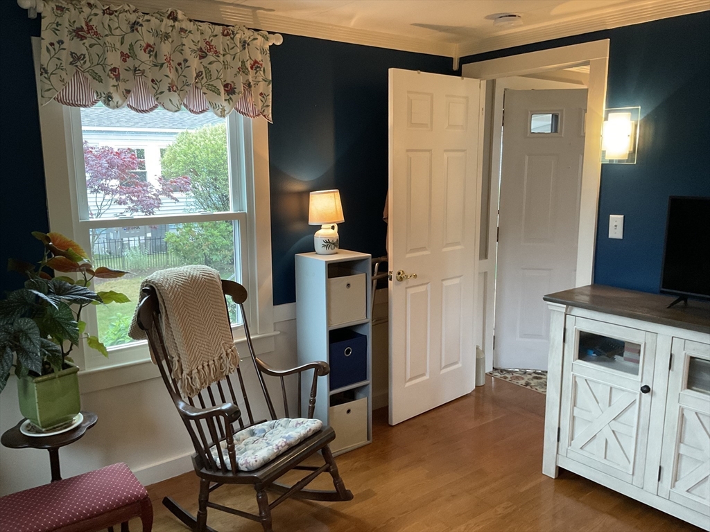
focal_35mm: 29
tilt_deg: -9.7
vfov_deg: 48.2
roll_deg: +0.4
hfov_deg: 61.7
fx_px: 595
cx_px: 355
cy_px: 266
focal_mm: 3
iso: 250
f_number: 1.8
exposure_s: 1/60
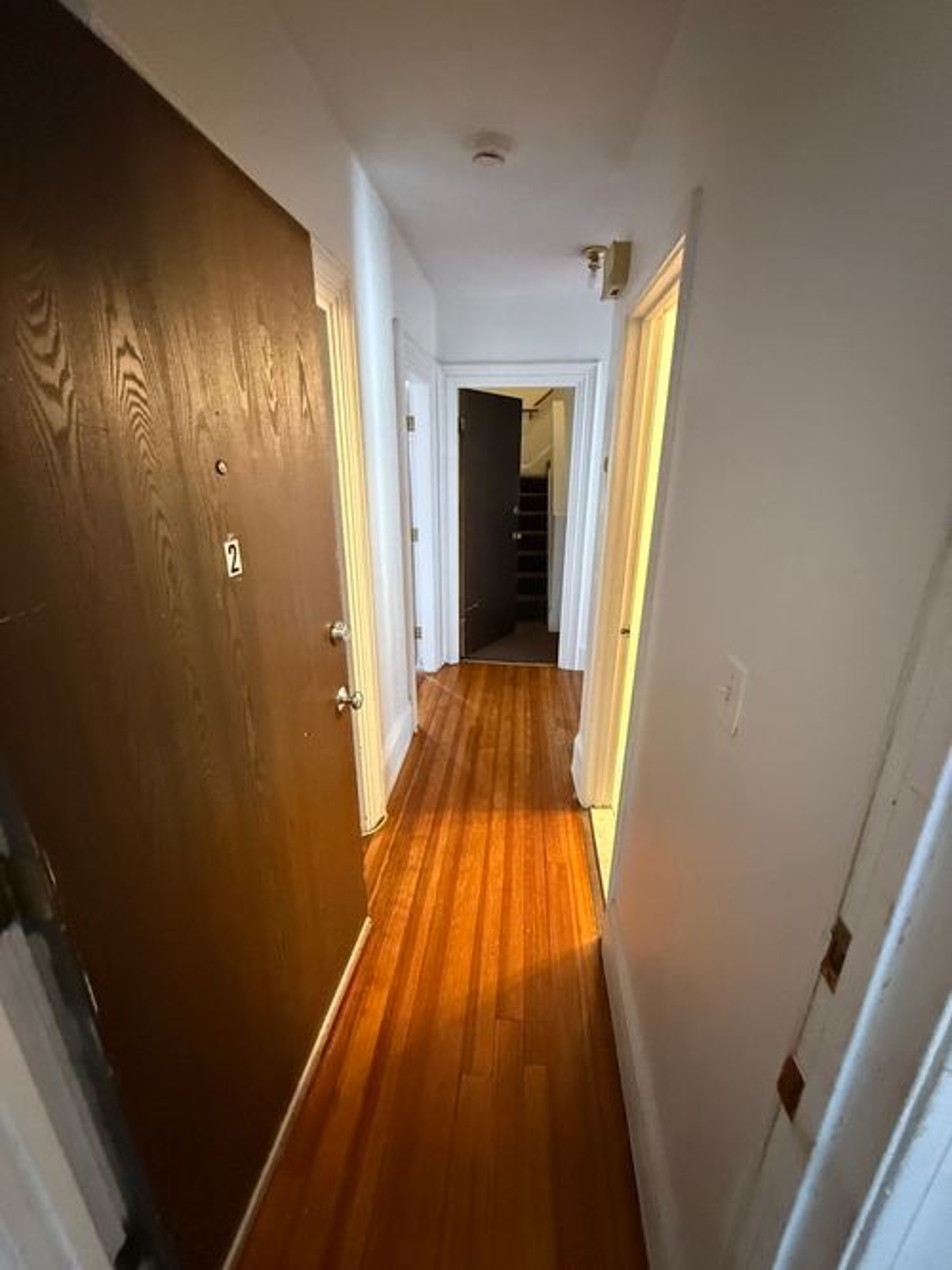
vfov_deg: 102.1
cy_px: 635
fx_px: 514
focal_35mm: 14
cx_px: 476
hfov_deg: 85.7
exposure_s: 1/60
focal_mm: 2.22
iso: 1000
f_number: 2.2
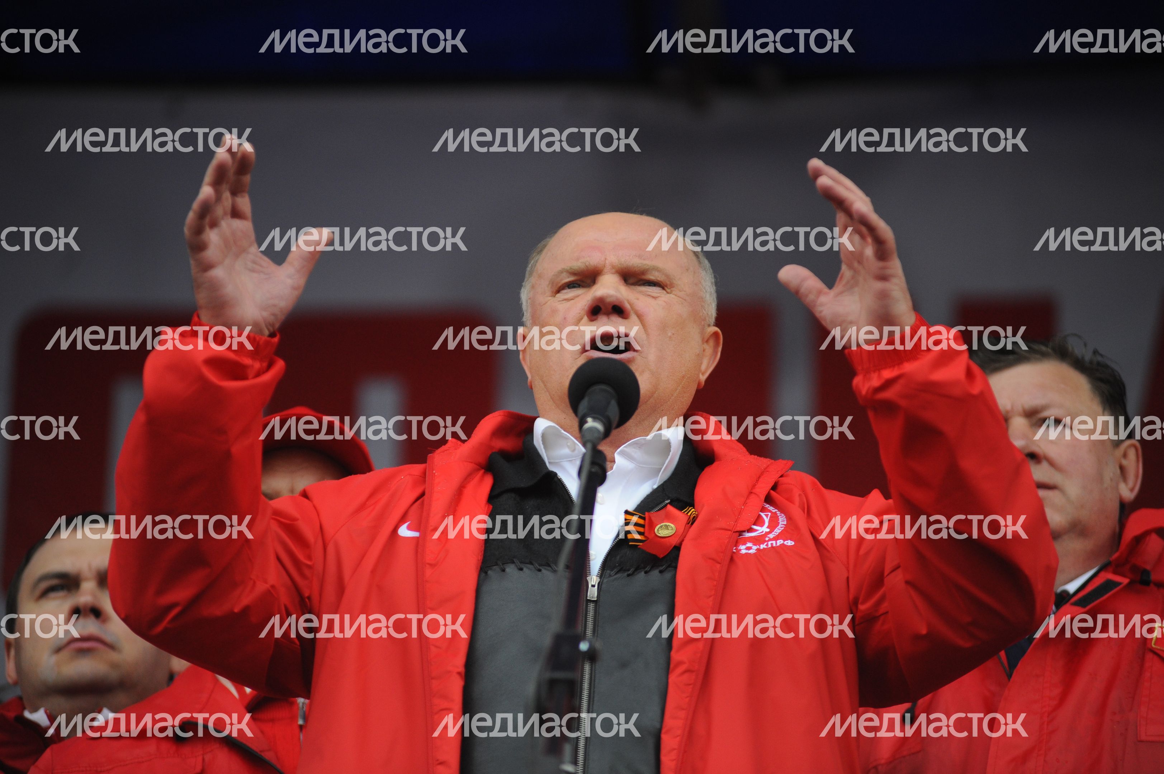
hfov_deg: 10.3
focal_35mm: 200
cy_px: 387
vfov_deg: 6.9
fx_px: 6462
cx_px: 582
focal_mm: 200
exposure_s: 1/3200
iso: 1250
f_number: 3.2
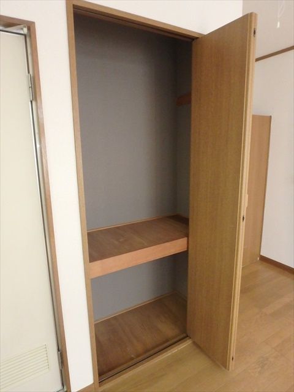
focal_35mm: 21
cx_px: 147
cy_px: 196
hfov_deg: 63.4
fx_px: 238
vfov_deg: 79.0
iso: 800
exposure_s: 1/25
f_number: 3.5
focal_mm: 3.7
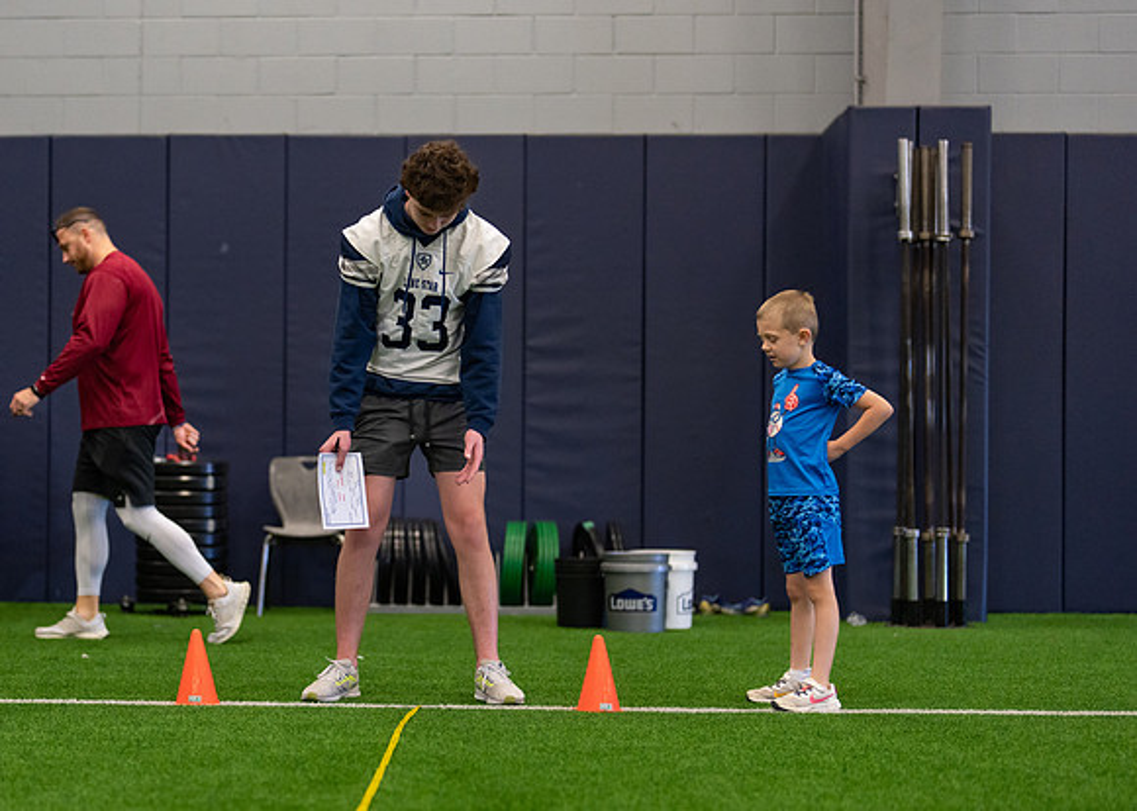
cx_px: 374
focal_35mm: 69
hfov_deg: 28.5
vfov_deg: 20.7
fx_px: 2223
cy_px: 474
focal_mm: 50
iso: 1250
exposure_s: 1/1000
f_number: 1.2
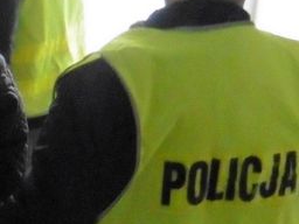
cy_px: 228
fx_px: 898
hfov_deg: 18.8
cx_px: 75
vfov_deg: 14.0
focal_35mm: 104
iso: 1600
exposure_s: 1/80
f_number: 3.3
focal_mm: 4.3
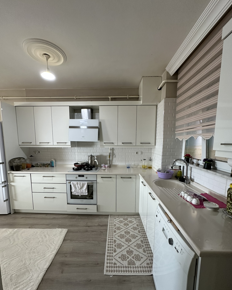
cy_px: 158
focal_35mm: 15
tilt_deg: -6.2
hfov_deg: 84.0
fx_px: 129
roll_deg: -1.1
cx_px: 115
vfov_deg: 96.5
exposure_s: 1/100
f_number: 2.2
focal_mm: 2.22
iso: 200
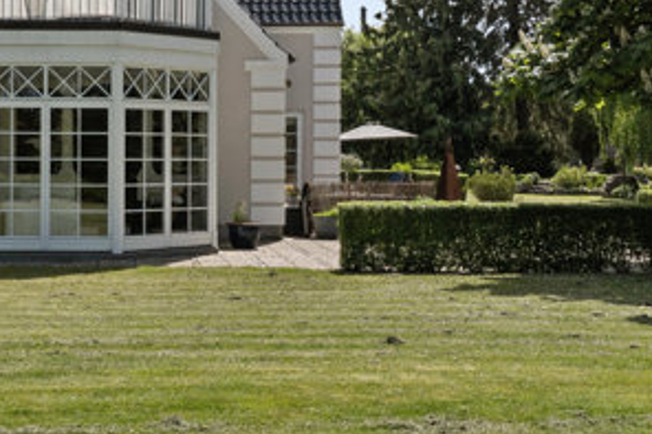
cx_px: 119
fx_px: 1358
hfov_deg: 26.4
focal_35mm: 75
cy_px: 129
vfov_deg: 18.1
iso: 250
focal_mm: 18.5
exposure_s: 1/1250
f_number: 8
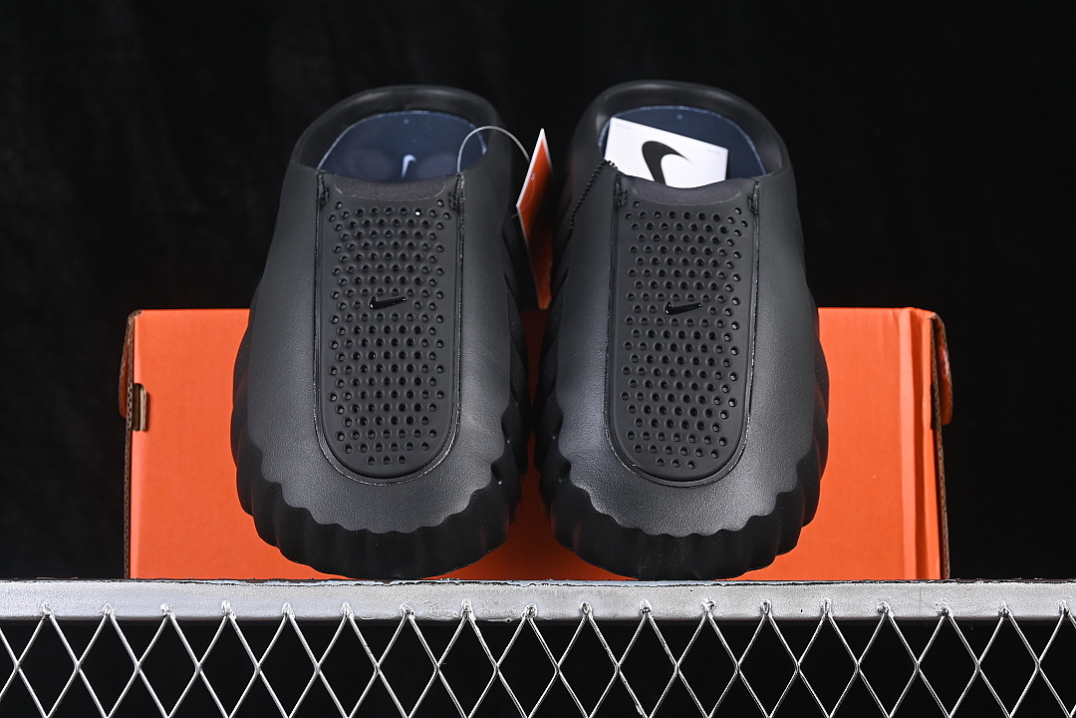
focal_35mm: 75
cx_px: 538
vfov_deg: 18.2
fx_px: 2241
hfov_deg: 27.0
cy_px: 359
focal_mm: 50
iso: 160
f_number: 6.3
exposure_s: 1/60
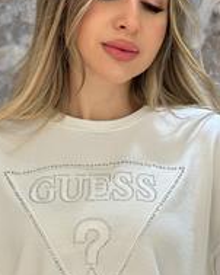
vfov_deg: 14.7
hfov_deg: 11.9
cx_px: 134
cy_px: 265
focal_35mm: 129
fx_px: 1051
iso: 125
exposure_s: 1/100
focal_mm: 6.86
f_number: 1.78
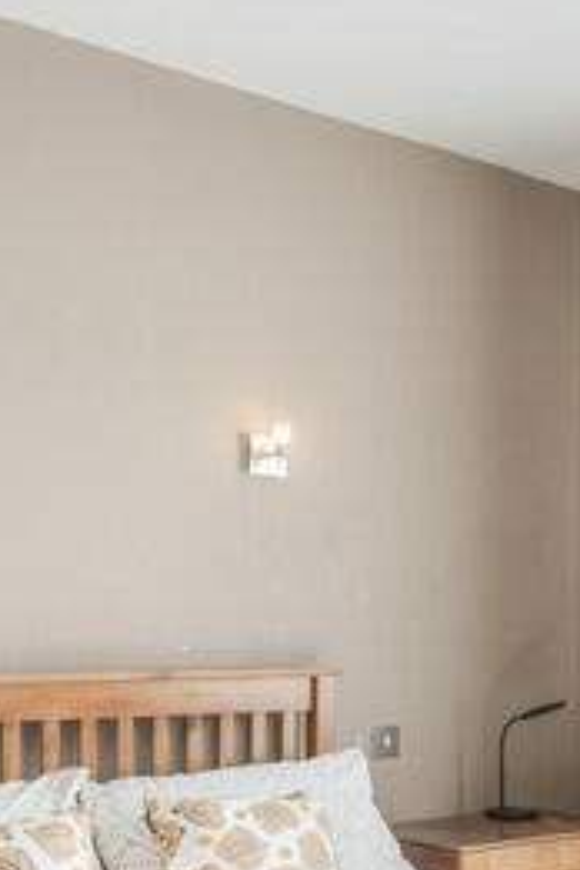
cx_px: 610
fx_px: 1329
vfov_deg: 35.5
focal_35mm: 55
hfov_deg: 23.4
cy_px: 638
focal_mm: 14
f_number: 11
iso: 400
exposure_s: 1/30
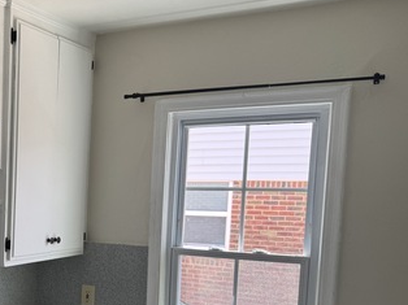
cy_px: 253
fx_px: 601
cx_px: -1
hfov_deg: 34.2
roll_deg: -1.5
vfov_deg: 27.8
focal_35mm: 51
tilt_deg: -7.1
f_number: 1.78
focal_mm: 6.76
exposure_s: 1/221
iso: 64
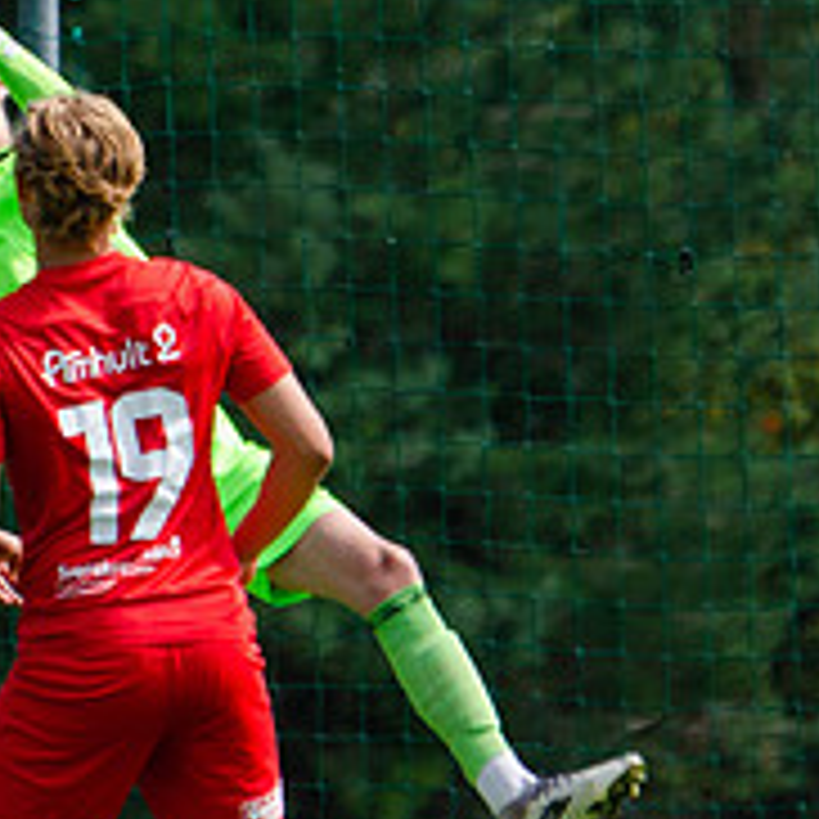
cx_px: 225
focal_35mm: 1522
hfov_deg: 1.2
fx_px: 40741
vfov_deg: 1.2
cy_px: -25
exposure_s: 1/800
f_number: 5.6
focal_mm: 270
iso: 220
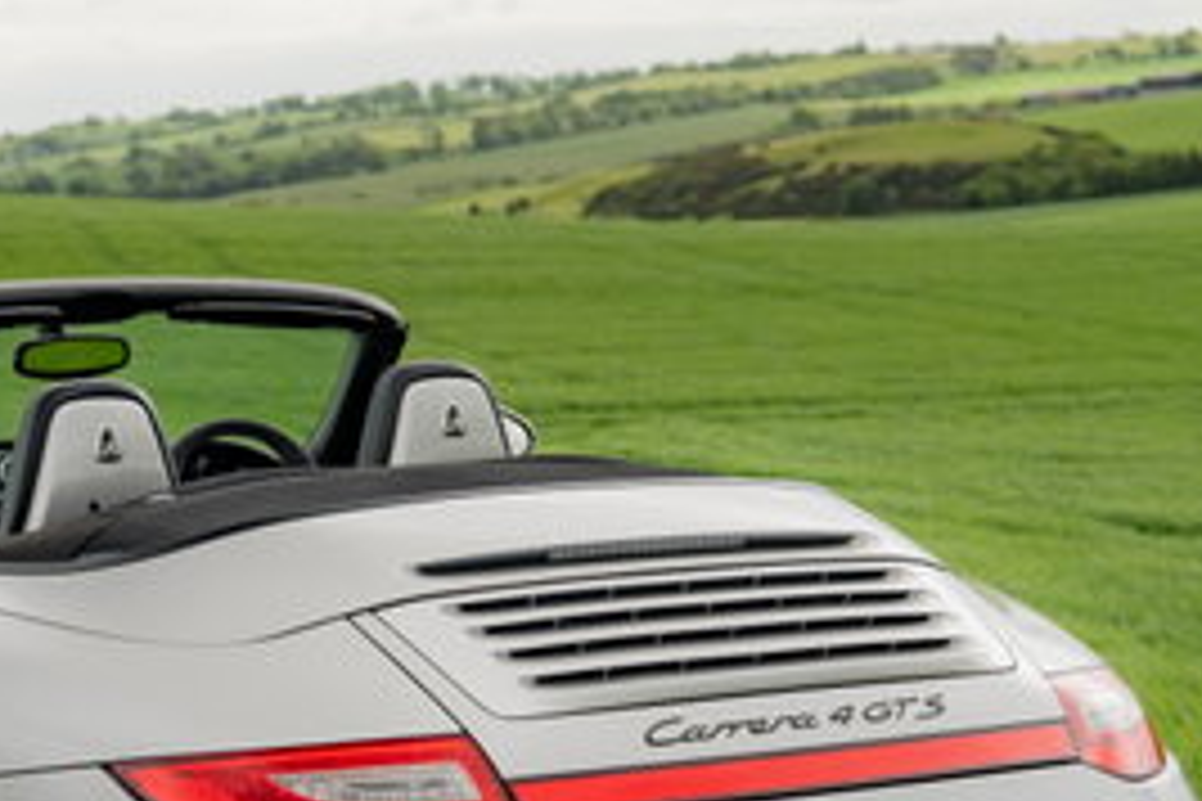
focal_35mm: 109
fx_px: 3639
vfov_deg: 12.5
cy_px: 558
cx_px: 479
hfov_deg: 18.7
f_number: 2.8
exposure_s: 1/320
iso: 100
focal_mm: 38
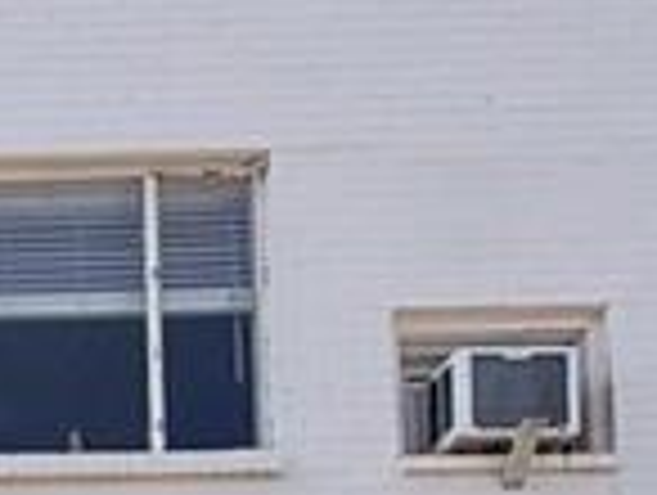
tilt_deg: +8.0
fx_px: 1863
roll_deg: +2.0
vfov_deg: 12.6
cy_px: 1102
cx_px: -378
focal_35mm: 98
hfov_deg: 17.6
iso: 125
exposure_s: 1/1534
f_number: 2.2
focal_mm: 2.22
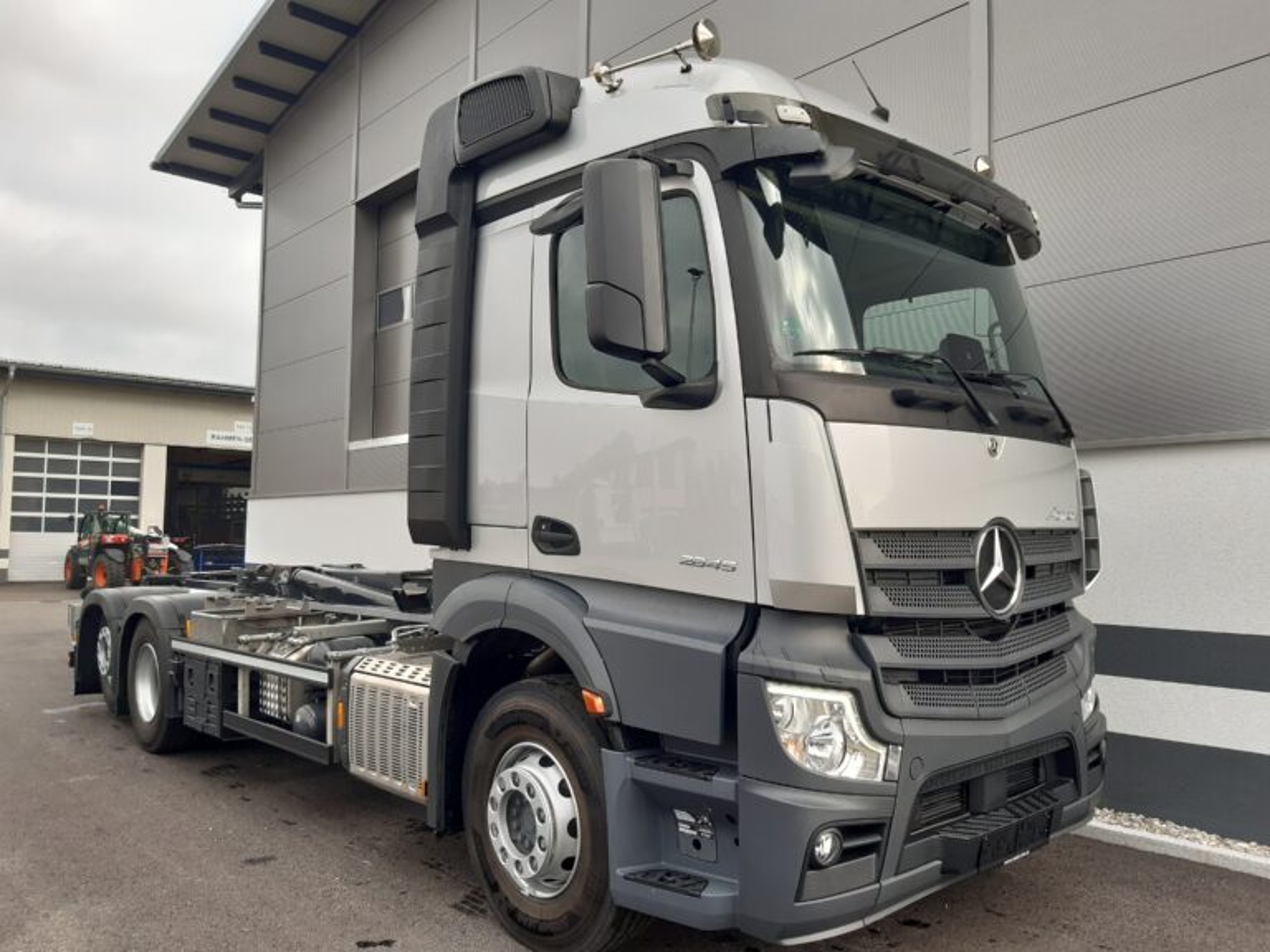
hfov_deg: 67.3
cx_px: 635
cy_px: 476
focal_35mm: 26
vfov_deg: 53.1
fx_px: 954
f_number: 1.7
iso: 40
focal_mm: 3.92
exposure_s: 1/494
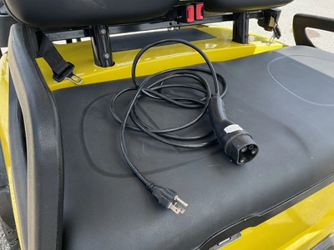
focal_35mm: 29
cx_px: 167
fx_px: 280
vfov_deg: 48.2
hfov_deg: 61.7
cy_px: 125
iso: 25
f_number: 1.8
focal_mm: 3
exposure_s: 1/309
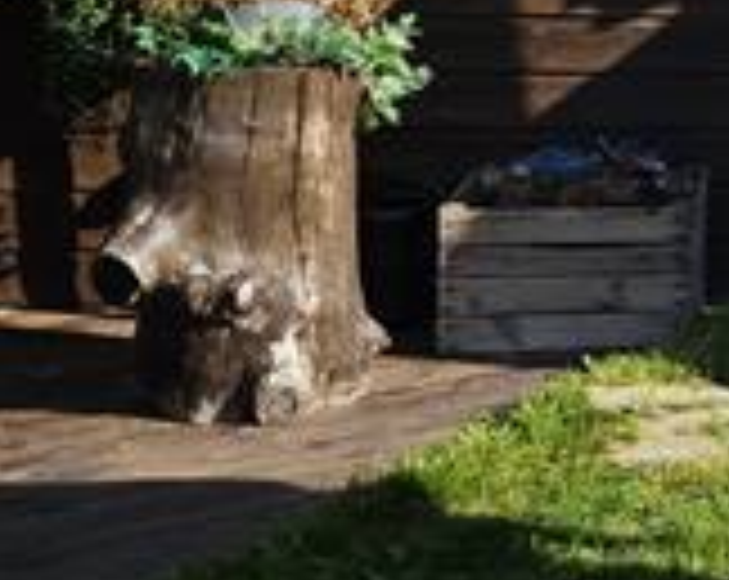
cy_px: -139
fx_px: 2154
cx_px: 1395
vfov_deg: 14.8
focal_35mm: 100
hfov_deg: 15.7
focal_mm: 5.4
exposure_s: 1/1276
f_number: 1.8
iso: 25
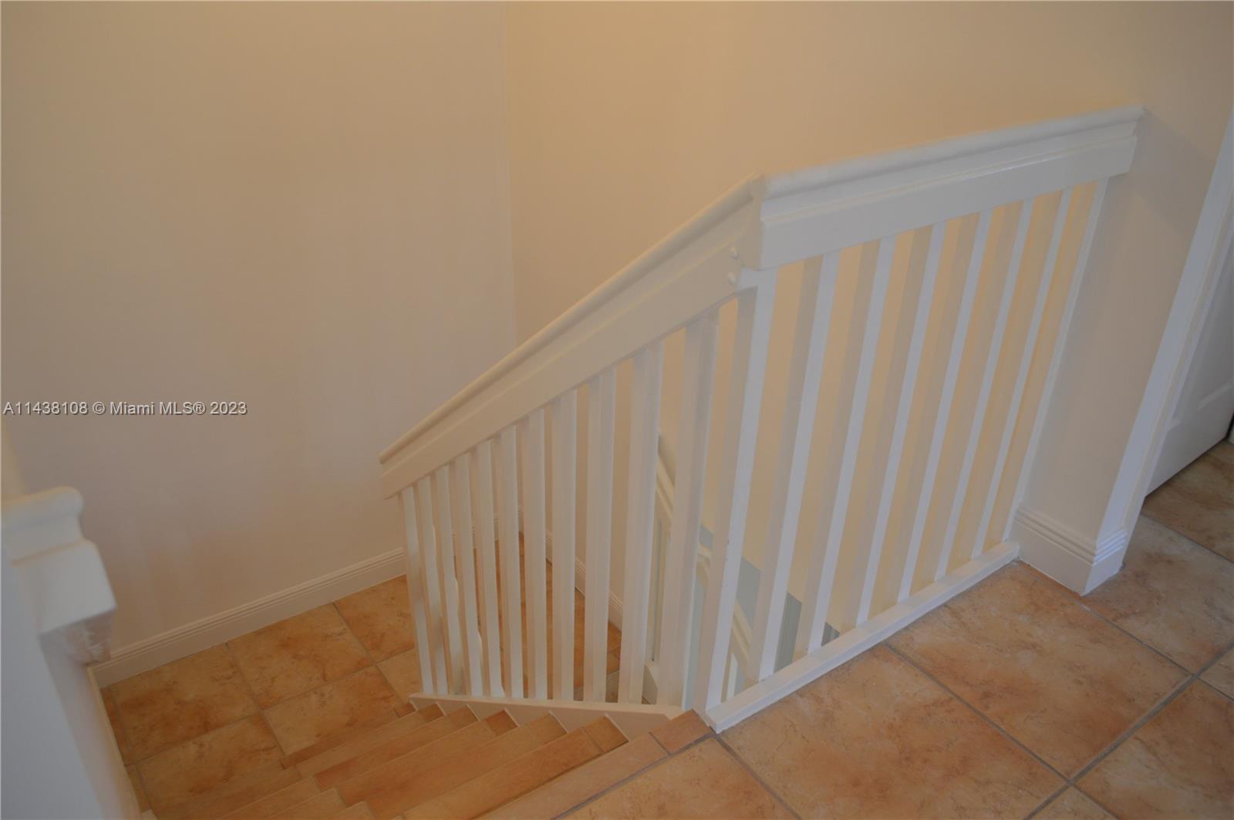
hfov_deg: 67.4
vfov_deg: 47.8
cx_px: 617
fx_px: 924
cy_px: 410
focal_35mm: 27
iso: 400
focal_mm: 18
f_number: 4
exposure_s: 1/60
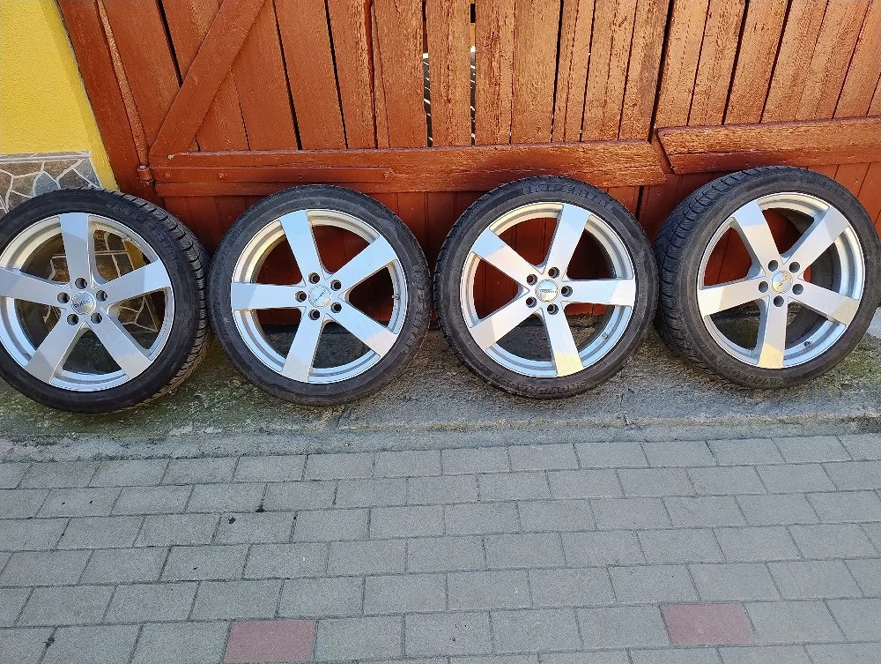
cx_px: 440
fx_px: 612
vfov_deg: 56.9
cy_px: 332
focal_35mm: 24
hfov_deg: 71.5
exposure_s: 1/130
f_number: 1.8
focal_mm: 5.56
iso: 100
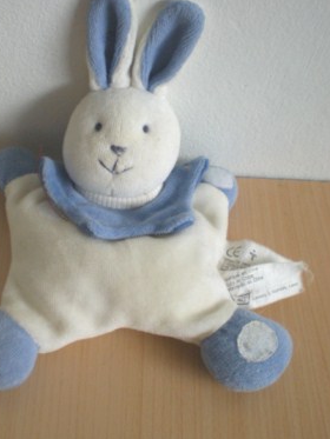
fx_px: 673
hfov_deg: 27.4
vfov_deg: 36.1
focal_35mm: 53
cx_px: 118
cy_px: 240
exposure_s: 1/36.6
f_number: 3.1
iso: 200
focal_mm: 6.3
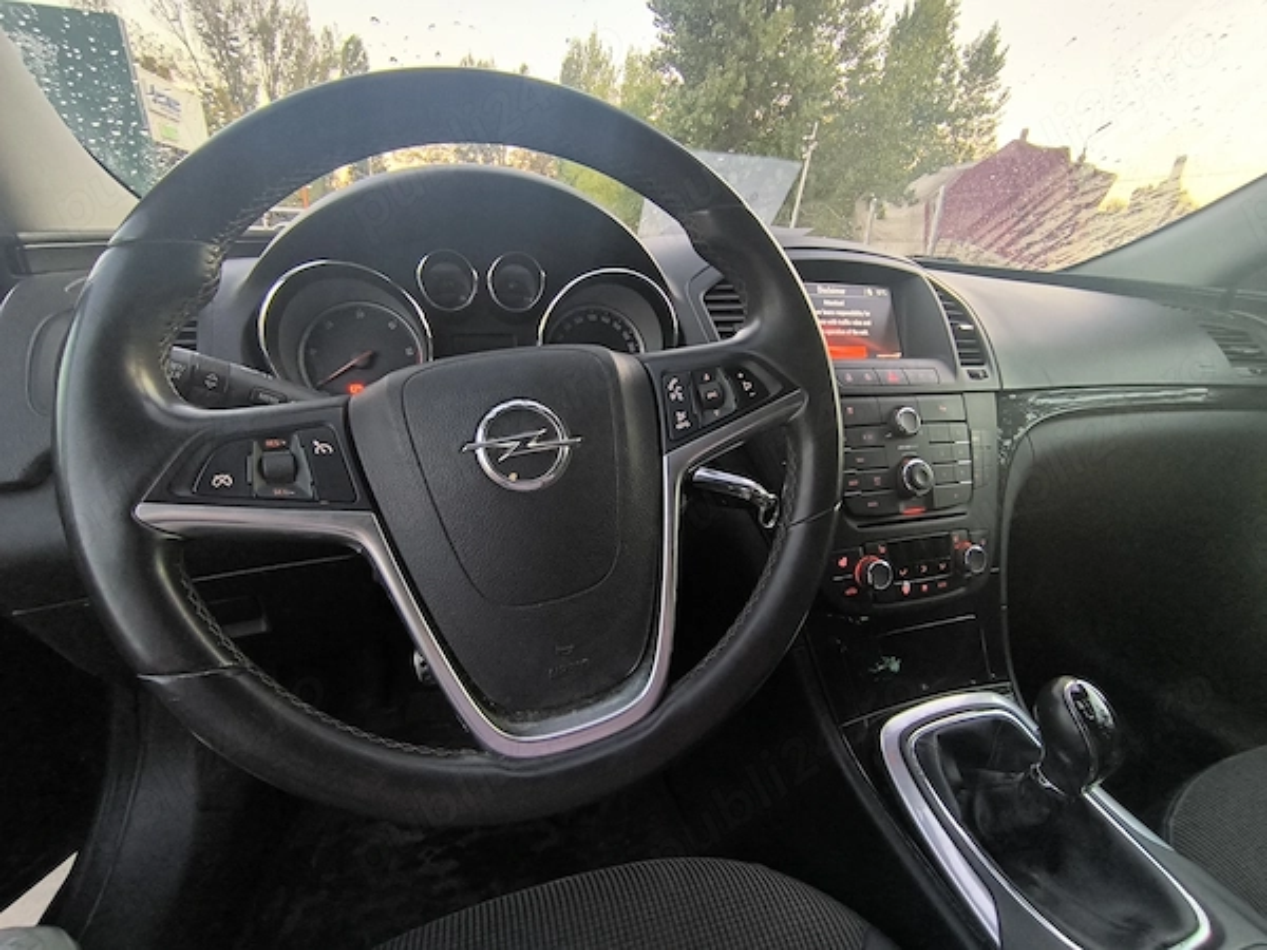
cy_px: 475
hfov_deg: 94.5
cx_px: 634
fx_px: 586
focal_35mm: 16
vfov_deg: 78.1
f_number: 2.2
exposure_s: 1/50
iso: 250
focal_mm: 1.65
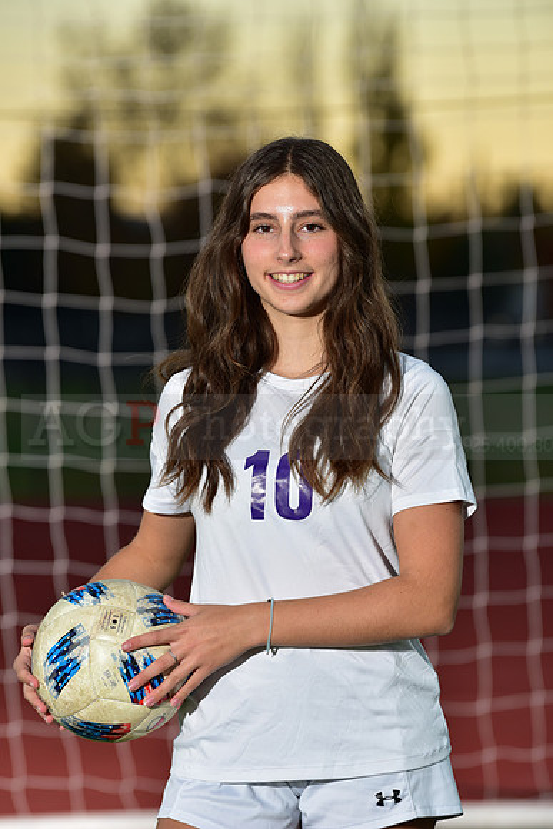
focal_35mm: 190
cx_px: 276
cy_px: 414
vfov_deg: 10.8
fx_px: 4375
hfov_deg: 7.2
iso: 250
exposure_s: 1/200
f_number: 4.5
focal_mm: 190
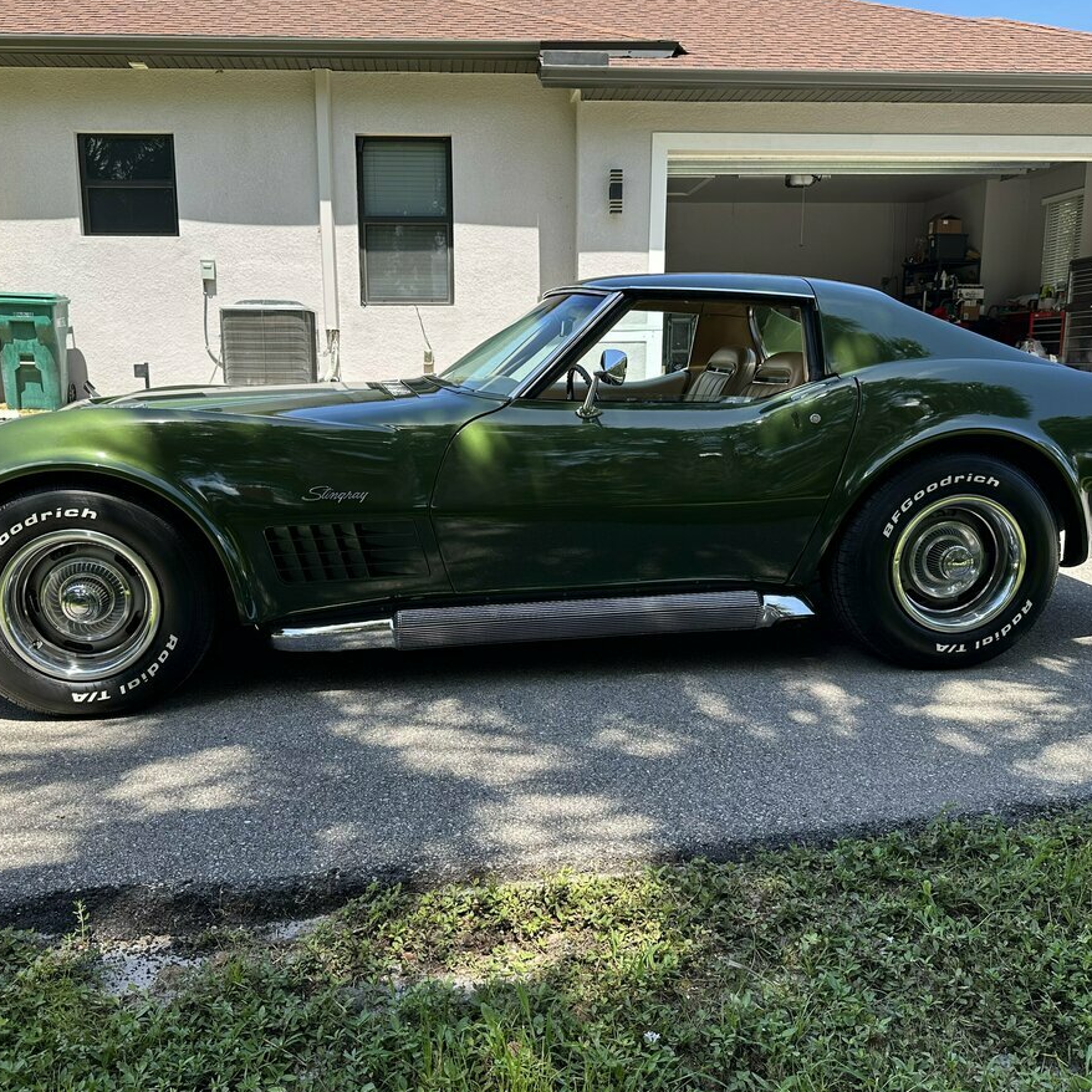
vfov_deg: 55.6
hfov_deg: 55.6
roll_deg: +0.2
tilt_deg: -9.7
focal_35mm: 29
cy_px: 553
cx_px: 512
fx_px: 1035
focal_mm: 6.86
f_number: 1.78
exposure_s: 1/952
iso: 80
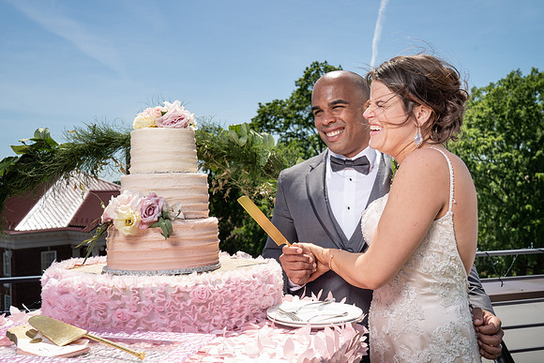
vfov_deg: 36.4
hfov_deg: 52.5
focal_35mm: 36
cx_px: 284
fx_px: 552
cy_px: 189
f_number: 7.1
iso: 50
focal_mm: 35
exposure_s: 1/250
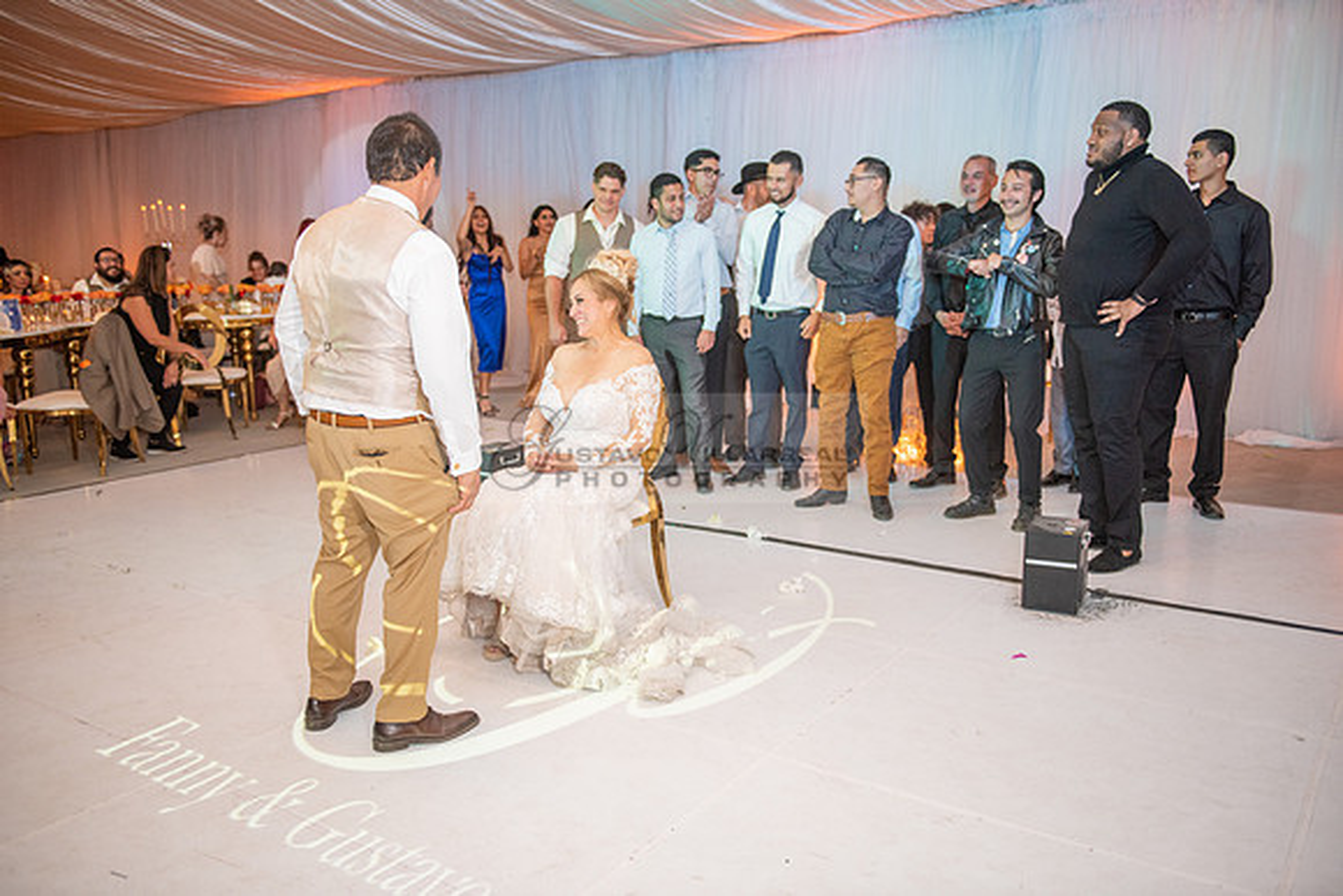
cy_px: 448
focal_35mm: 31
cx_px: 672
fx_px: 1157
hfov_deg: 60.3
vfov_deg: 42.3
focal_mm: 31
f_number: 2.8
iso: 1000
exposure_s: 1/160
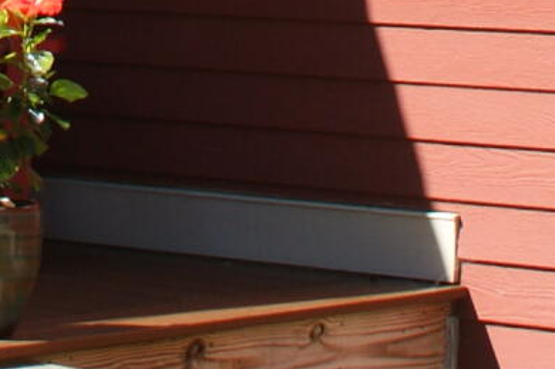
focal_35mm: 231
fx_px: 3557
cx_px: -57
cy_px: -818
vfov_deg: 5.5
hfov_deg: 8.8
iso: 100
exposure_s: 1/50
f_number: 6.3
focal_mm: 20
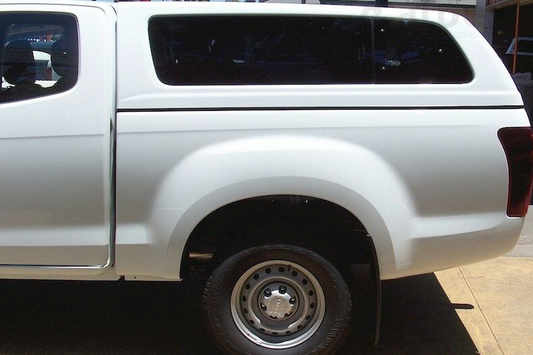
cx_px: 270
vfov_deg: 35.9
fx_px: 548
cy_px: 188
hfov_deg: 51.9
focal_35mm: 37
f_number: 4
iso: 80
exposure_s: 1/750
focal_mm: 6
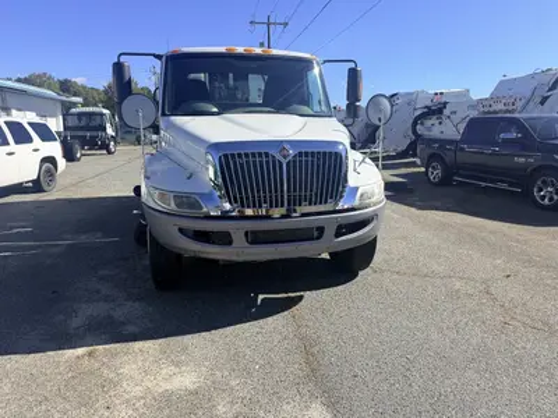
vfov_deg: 56.8
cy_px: 209
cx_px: 279
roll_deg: +0.4
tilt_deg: -11.9
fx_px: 387
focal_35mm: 24
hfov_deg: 71.6
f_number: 1.78
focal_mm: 6.76
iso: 80
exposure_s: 1/4975
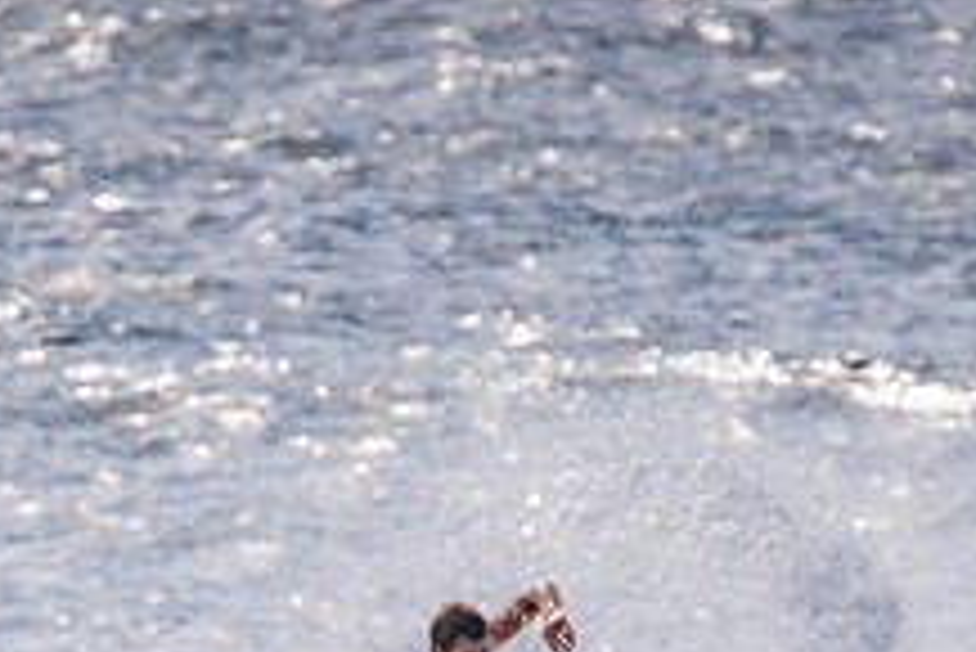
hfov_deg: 1.0
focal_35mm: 2140
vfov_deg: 0.6
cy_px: 825
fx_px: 58054
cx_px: 418
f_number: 11
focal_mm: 800
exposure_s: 1/2000
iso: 800
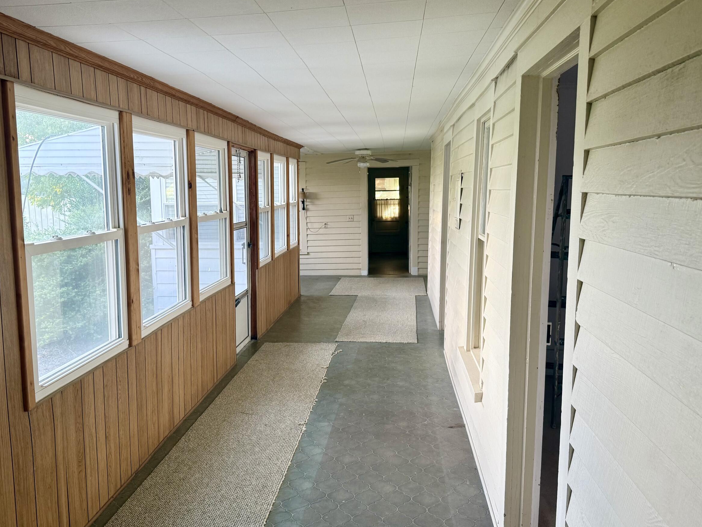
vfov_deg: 45.4
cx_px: 336
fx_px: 629
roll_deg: -0.1
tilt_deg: -6.4
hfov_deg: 58.3
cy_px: 278
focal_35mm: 31
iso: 125
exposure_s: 1/121
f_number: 1.78
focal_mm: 6.76
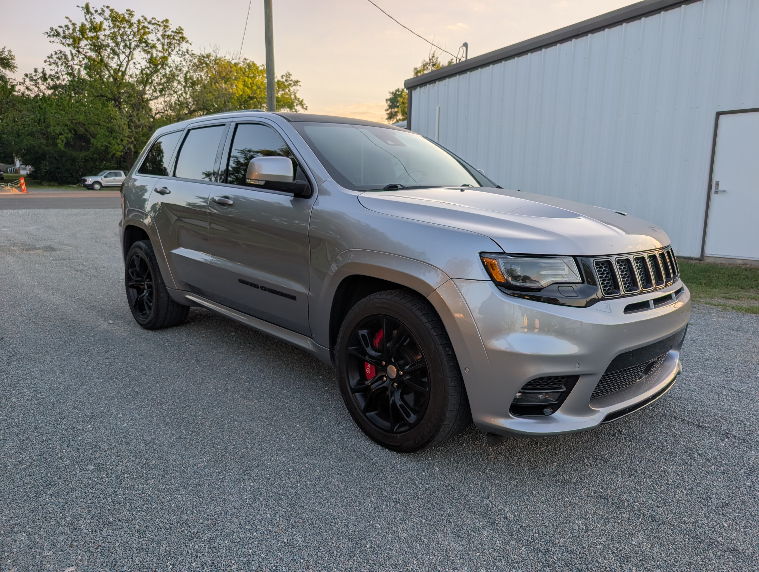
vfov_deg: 56.9
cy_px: 286
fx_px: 527
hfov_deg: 71.5
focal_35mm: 24
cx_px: 380
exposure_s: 1/346
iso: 22
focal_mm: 6.9
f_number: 1.68
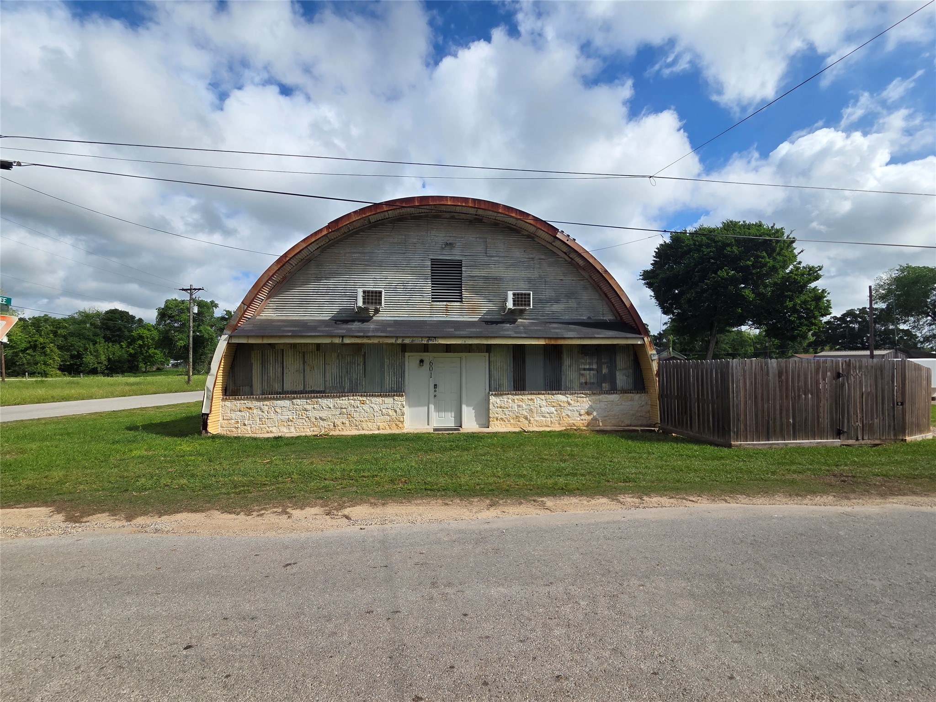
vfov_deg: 89.9
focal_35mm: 13
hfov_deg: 106.2
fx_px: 352
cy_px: 351
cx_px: 468
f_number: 2.2
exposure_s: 1/2524
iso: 50
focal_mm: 2.2
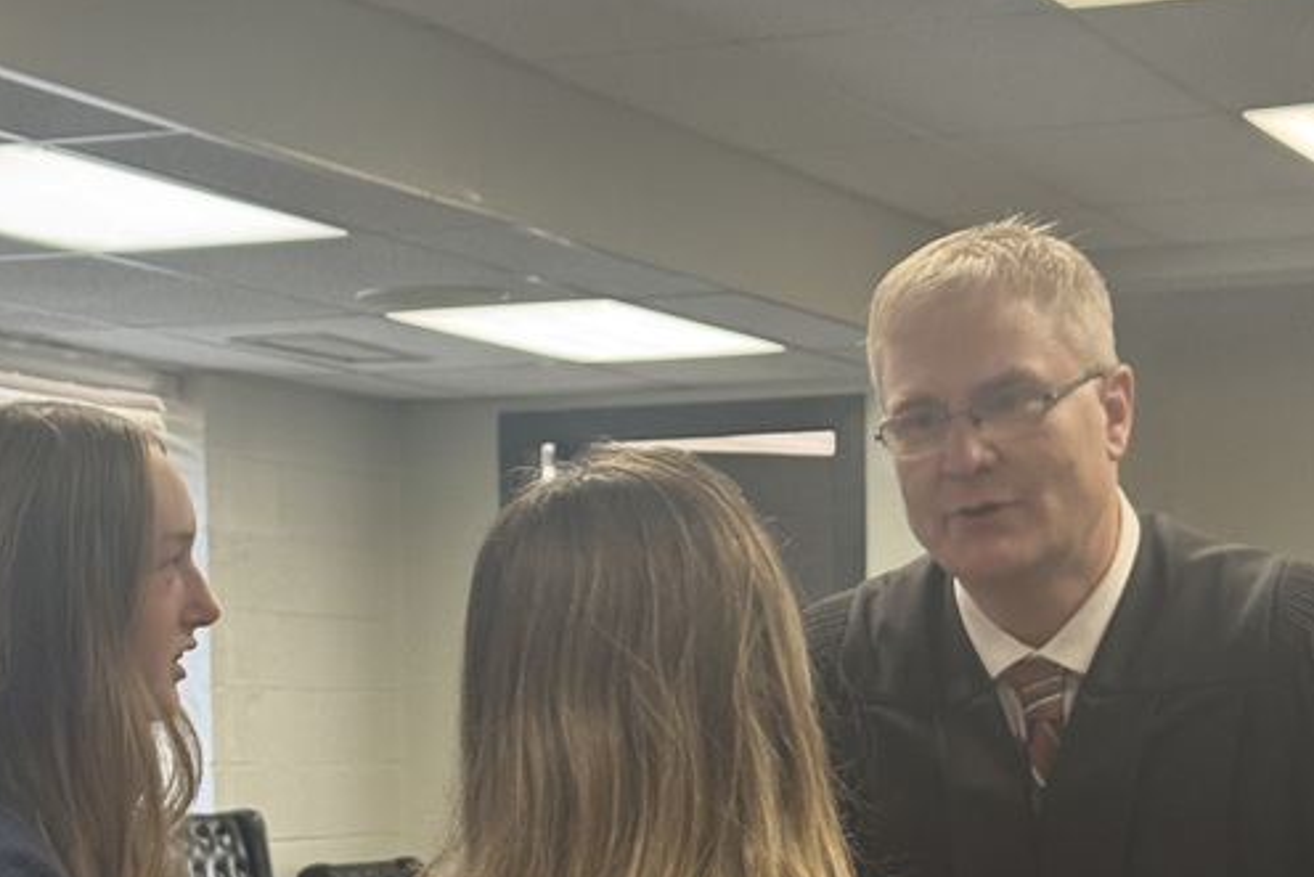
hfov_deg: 19.8
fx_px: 3760
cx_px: 612
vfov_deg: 13.1
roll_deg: +1.3
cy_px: 906
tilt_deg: -4.0
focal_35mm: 103
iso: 100
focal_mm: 6.76
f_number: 1.78
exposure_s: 1/60
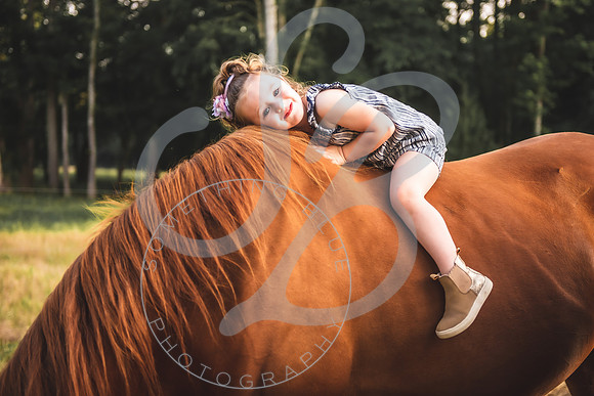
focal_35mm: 56
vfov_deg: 24.3
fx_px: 921
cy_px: 184
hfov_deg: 35.7
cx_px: 319
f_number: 2.8
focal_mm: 52
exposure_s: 1/250
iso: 125
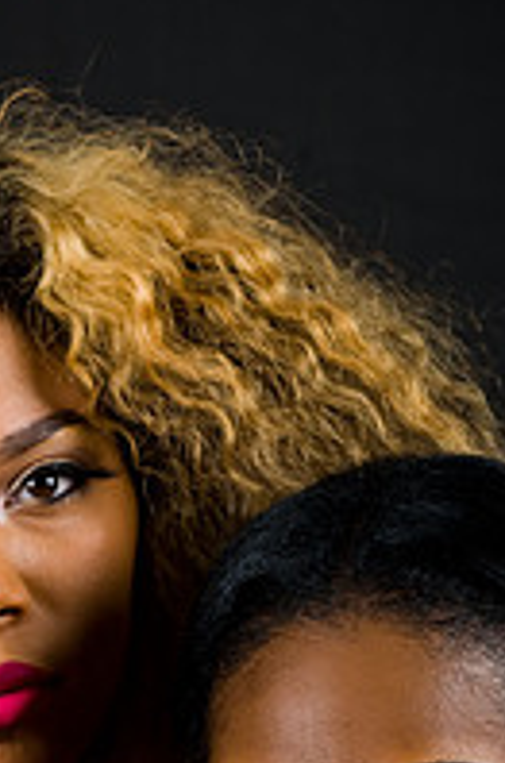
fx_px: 7466
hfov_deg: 3.9
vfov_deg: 5.8
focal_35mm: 353
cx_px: 137
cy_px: 624
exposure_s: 1/125
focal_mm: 155
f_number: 5.6
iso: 200
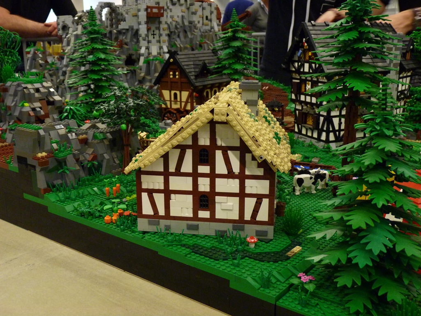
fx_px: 474
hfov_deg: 47.9
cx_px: 210
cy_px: 158
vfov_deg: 36.8
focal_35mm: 39
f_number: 3
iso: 400
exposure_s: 1/25
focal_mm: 6.9
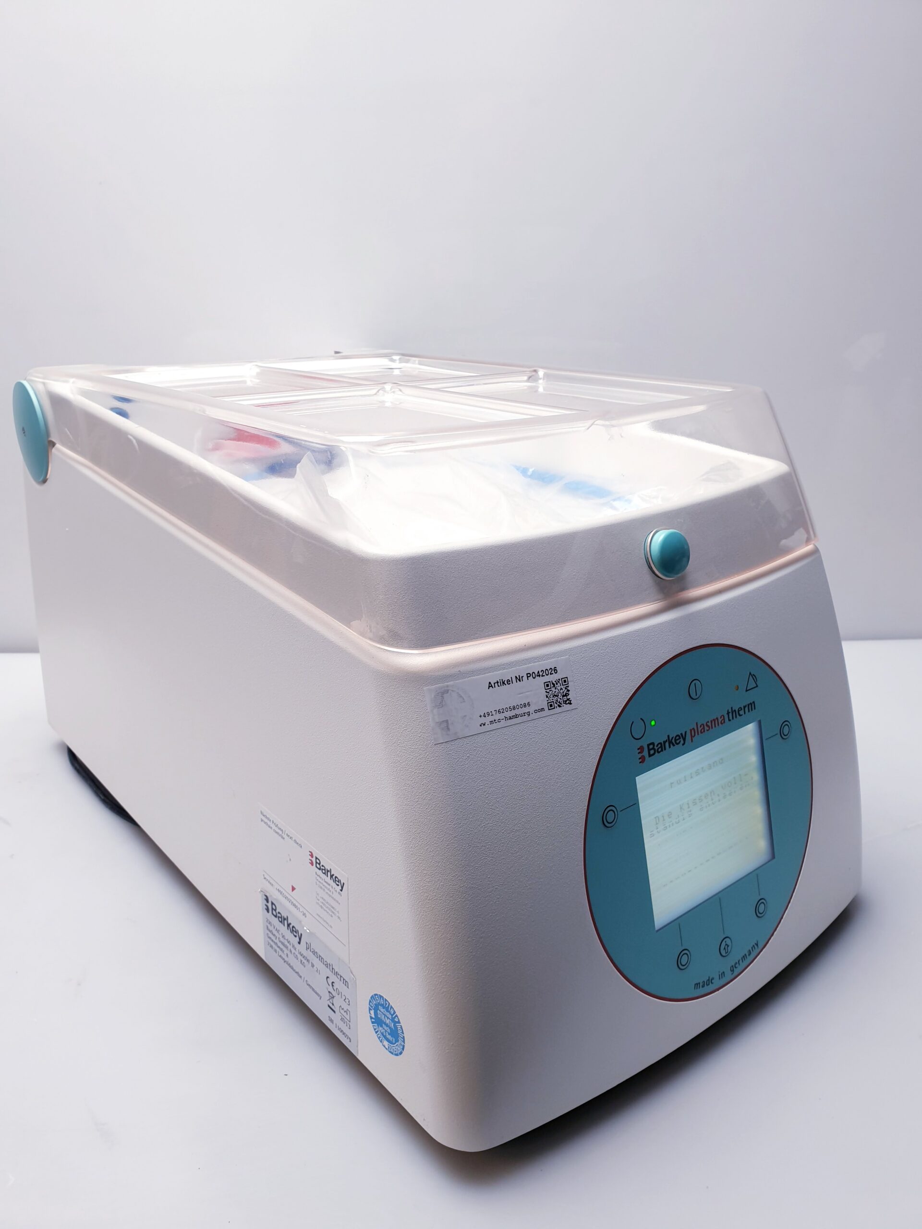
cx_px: 461
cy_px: 614
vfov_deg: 67.3
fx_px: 923
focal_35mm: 26
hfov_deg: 53.1
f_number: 2.4
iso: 64
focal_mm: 4.3
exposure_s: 1/50
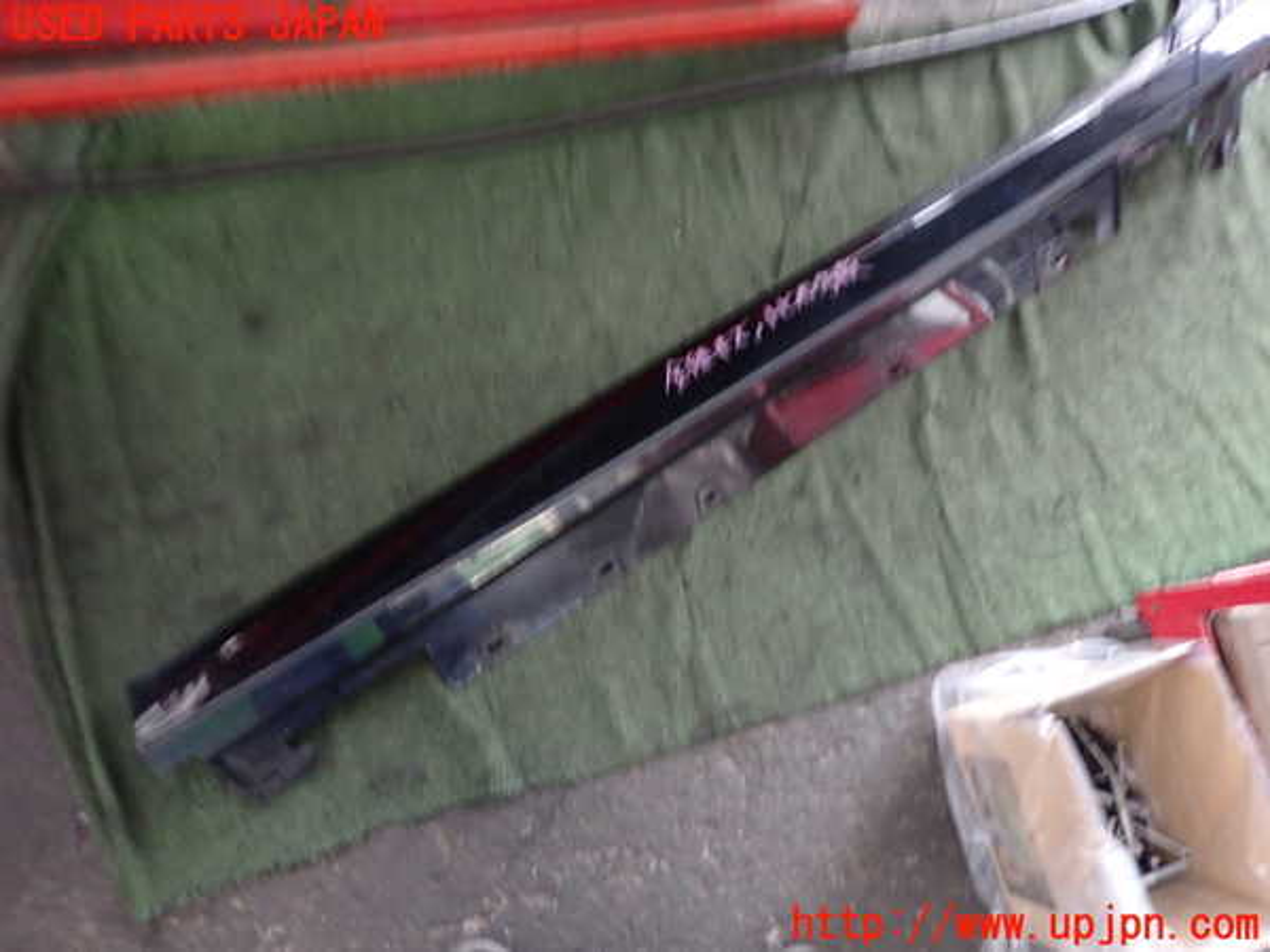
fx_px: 917
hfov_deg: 69.4
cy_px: 476
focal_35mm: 25
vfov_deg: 54.9
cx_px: 635
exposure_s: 1/30
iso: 800
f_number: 2
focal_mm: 4.5
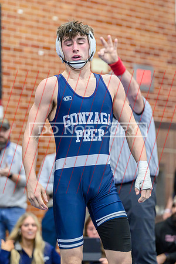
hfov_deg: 6.5
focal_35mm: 213
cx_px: 88
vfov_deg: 9.7
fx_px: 1560
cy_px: 119
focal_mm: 115
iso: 4000
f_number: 2.8
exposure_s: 1/640
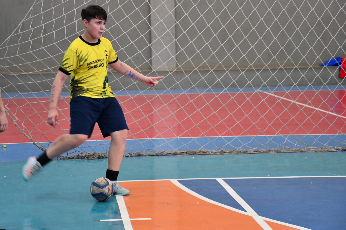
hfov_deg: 16.4
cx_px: 163
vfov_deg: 11.0
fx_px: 1201
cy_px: 104
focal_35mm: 125
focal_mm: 75
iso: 2000
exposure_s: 1/125
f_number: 5
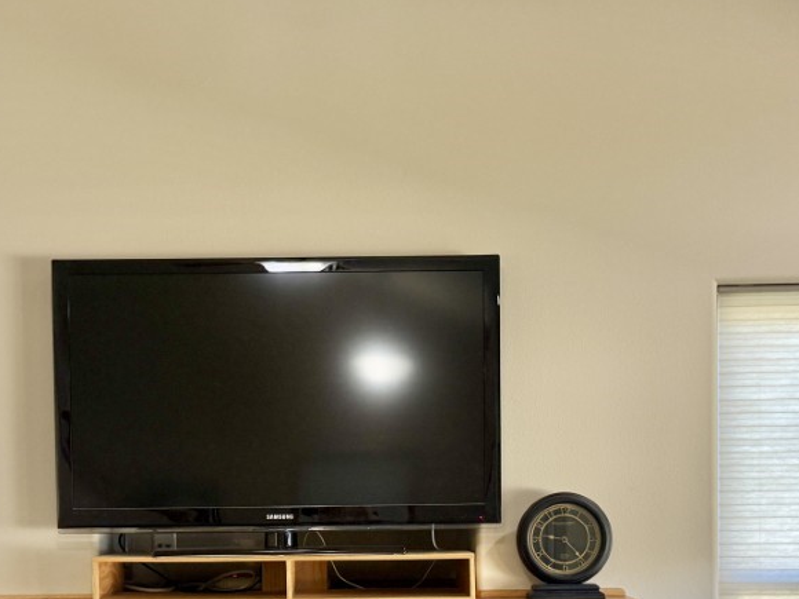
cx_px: 335
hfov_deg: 36.1
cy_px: 538
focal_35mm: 53
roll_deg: +0.5
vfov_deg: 26.6
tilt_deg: -0.9
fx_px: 1223
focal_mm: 6.76
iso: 200
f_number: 1.78
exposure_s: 1/120
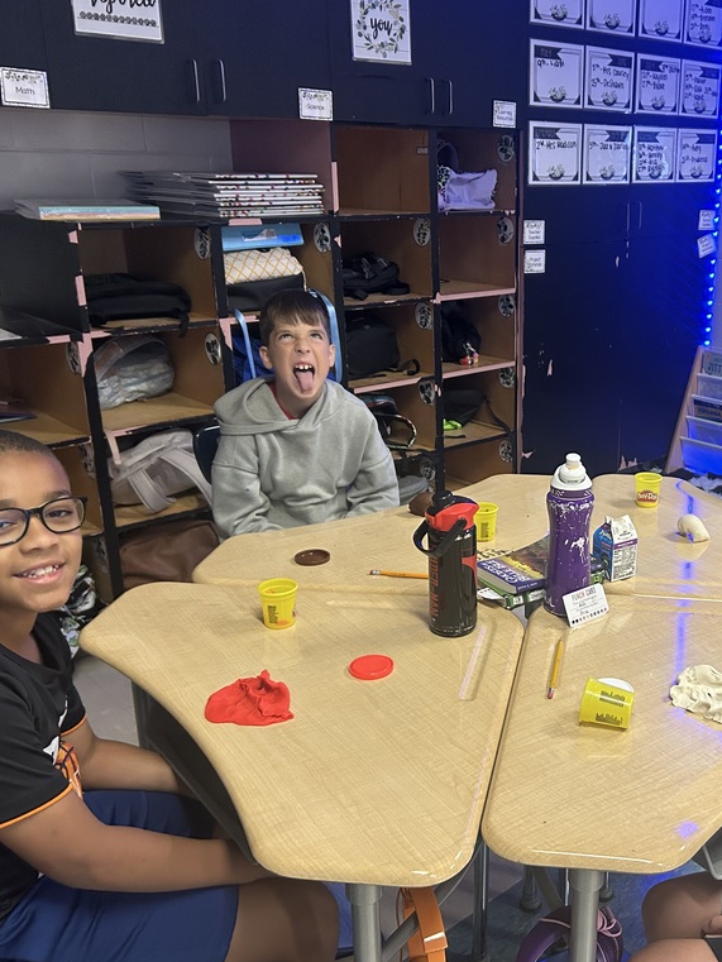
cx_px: 548
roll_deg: -0.6
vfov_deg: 52.6
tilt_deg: -18.1
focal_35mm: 35
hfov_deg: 39.5
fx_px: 973
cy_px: 480
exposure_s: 1/60
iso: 400
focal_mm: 5.7
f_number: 1.5
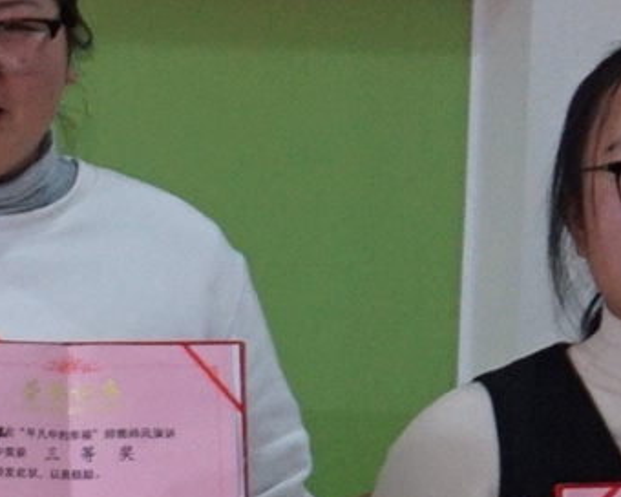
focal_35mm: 299
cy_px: 247
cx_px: -1204
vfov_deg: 5.2
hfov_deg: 6.0
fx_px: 5495
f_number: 4.5
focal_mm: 24
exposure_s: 1/160
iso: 1000
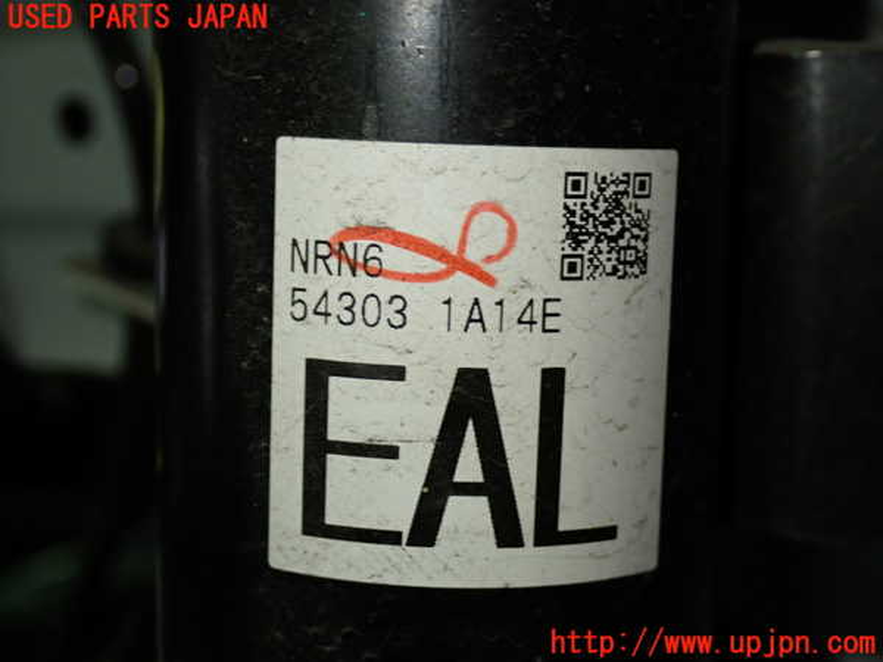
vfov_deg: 23.7
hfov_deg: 31.2
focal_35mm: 62
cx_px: 442
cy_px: 331
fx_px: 1582
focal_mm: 11.09
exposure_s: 1/60
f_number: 3.6
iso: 200
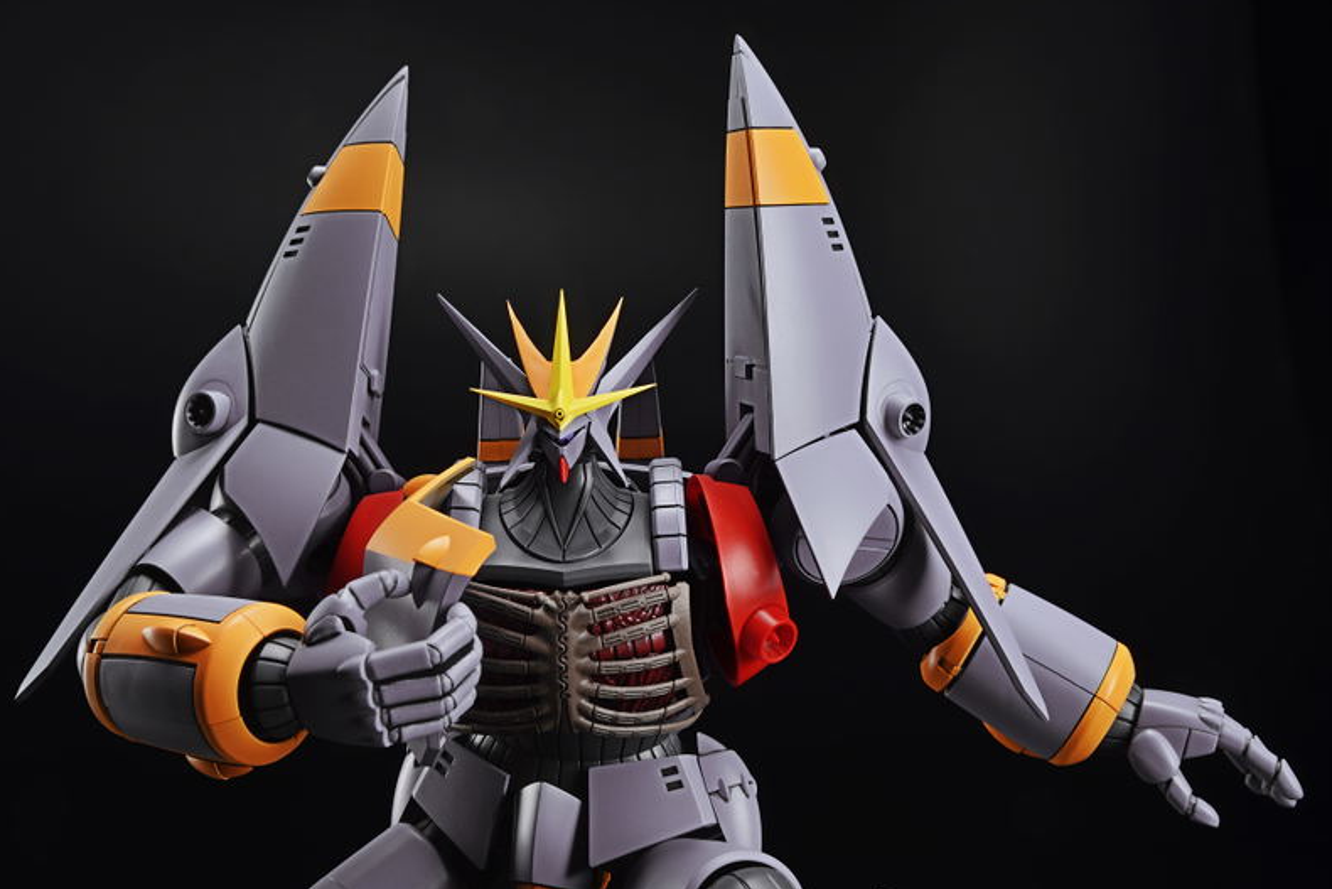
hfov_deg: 25.1
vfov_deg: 16.9
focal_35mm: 81
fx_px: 2997
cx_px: 668
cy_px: 442
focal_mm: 80
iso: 140
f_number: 32
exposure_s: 1/125
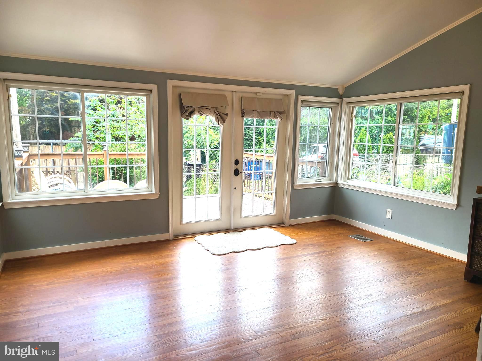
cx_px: 241
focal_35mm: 26
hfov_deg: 67.3
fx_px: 362
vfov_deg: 53.1
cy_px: 180
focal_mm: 5.4
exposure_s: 1/147
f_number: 1.8
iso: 40
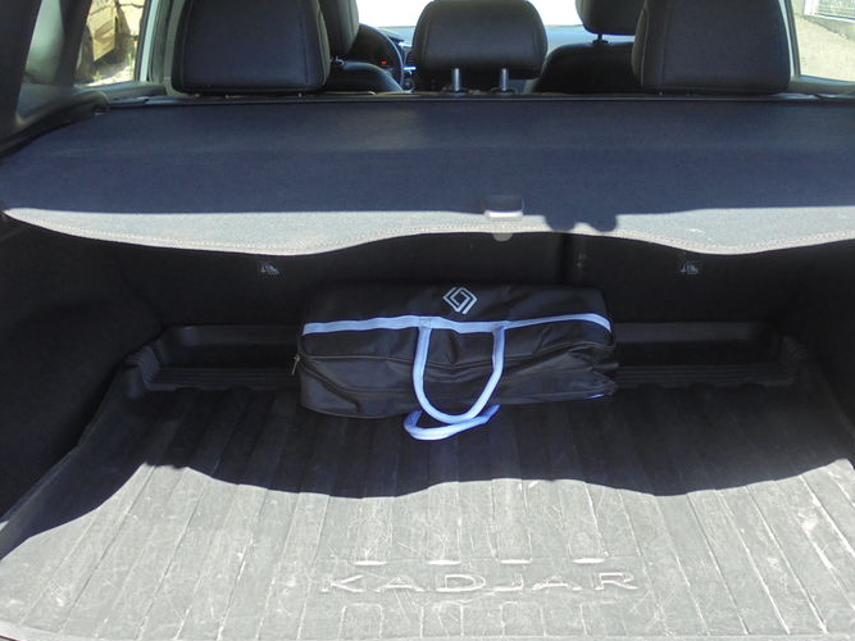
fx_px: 963
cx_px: 465
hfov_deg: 47.8
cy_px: 391
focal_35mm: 39
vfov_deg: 36.6
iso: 100
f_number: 3.5
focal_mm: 4.6
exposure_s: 1/100
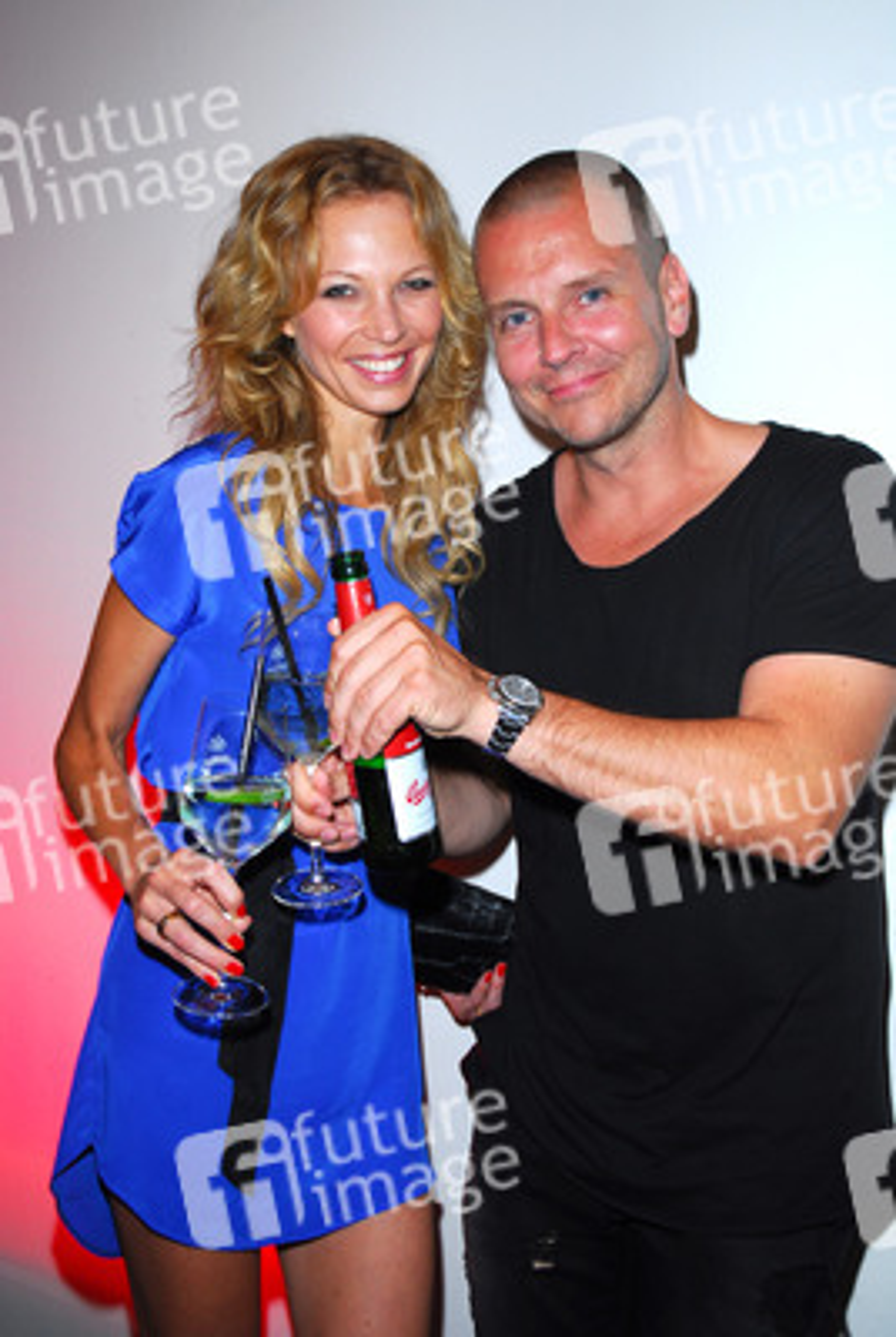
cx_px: 448
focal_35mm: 38
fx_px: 1395
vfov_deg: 51.2
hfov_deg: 35.6
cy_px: 668
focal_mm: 25
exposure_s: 1/60
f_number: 5
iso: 200
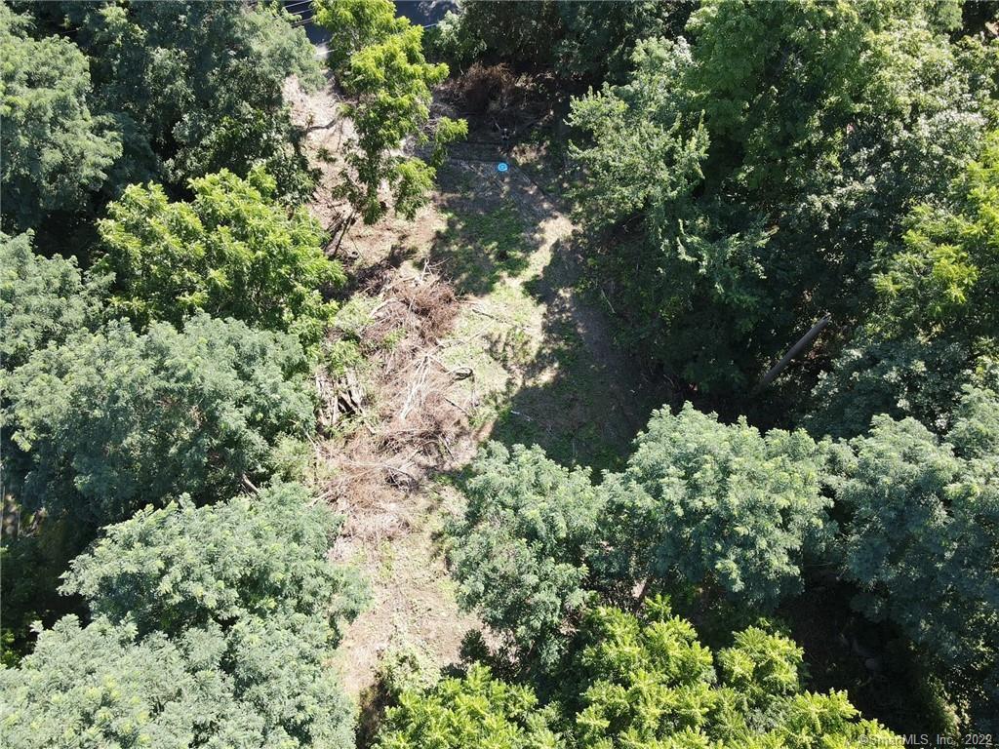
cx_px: 500
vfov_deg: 56.8
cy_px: 374
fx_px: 693
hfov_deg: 71.6
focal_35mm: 24
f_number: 2.8
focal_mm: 4.5
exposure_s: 1/90
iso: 100
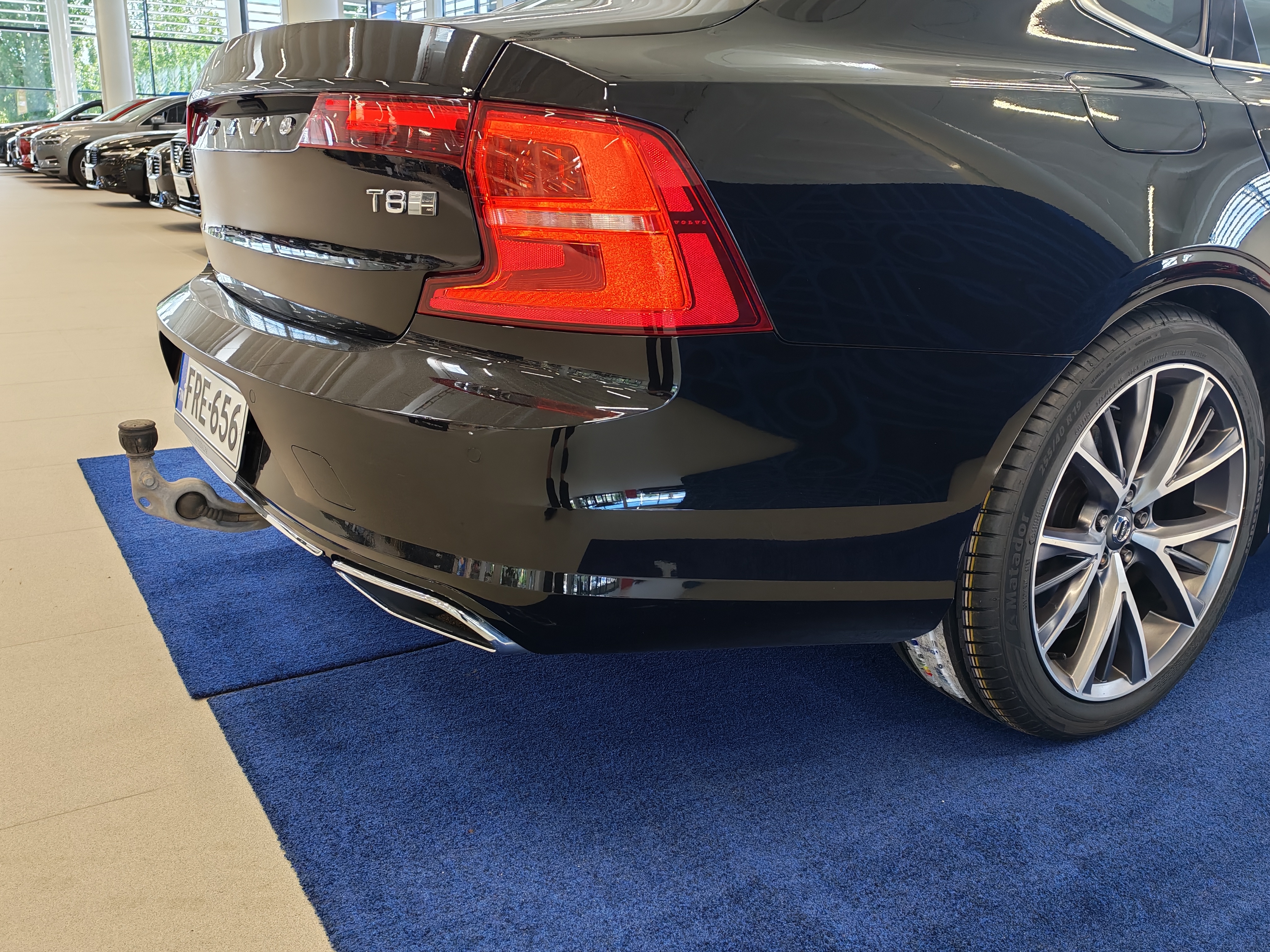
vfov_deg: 46.8
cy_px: 476
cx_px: 635
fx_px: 1101
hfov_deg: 60.0
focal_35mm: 30
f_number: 1.9
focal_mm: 6.12
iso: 208
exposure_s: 1/100
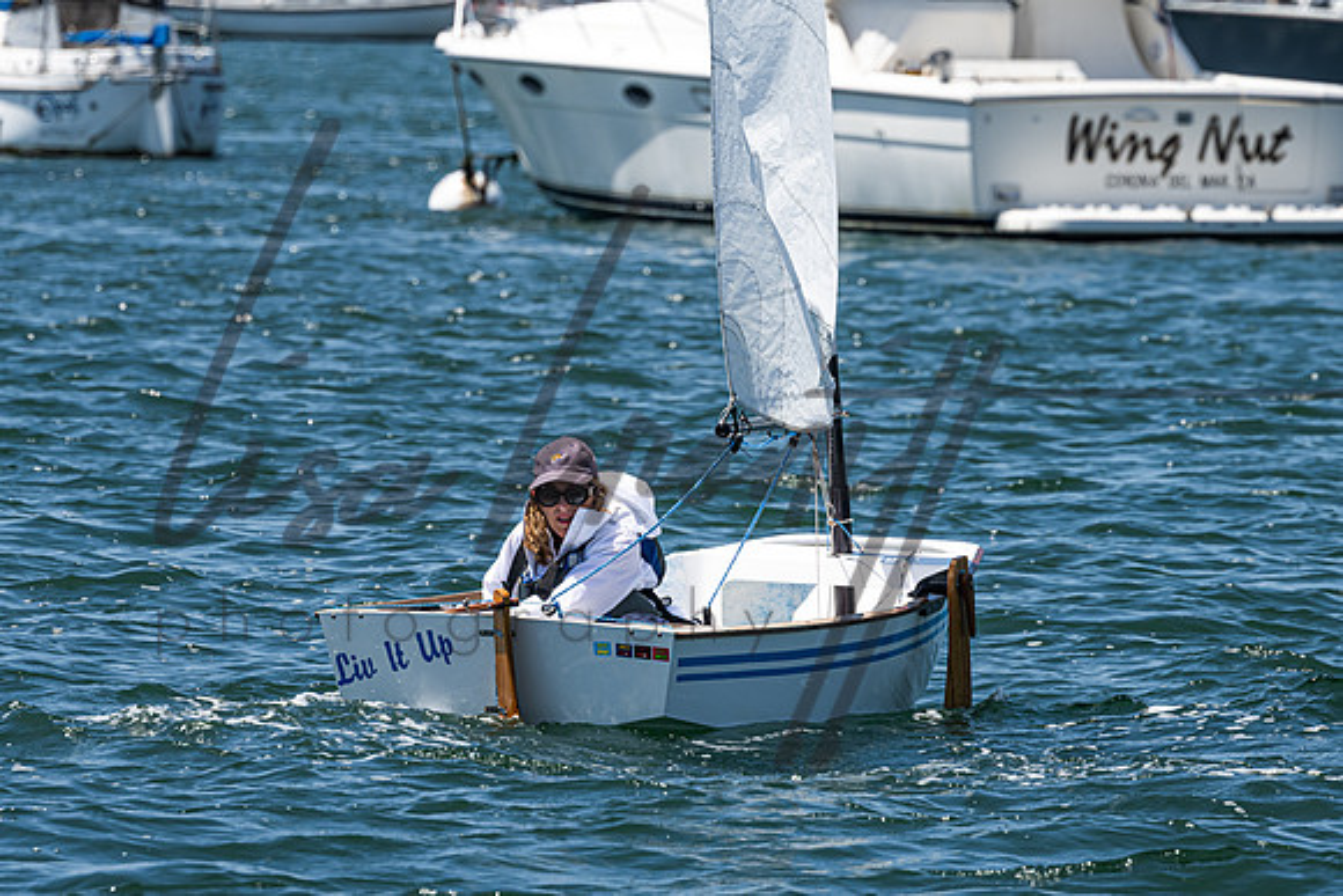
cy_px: 432
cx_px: 585
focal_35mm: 545
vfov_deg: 2.5
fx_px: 20338
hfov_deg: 3.8
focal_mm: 400
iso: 400
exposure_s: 1/640
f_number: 11
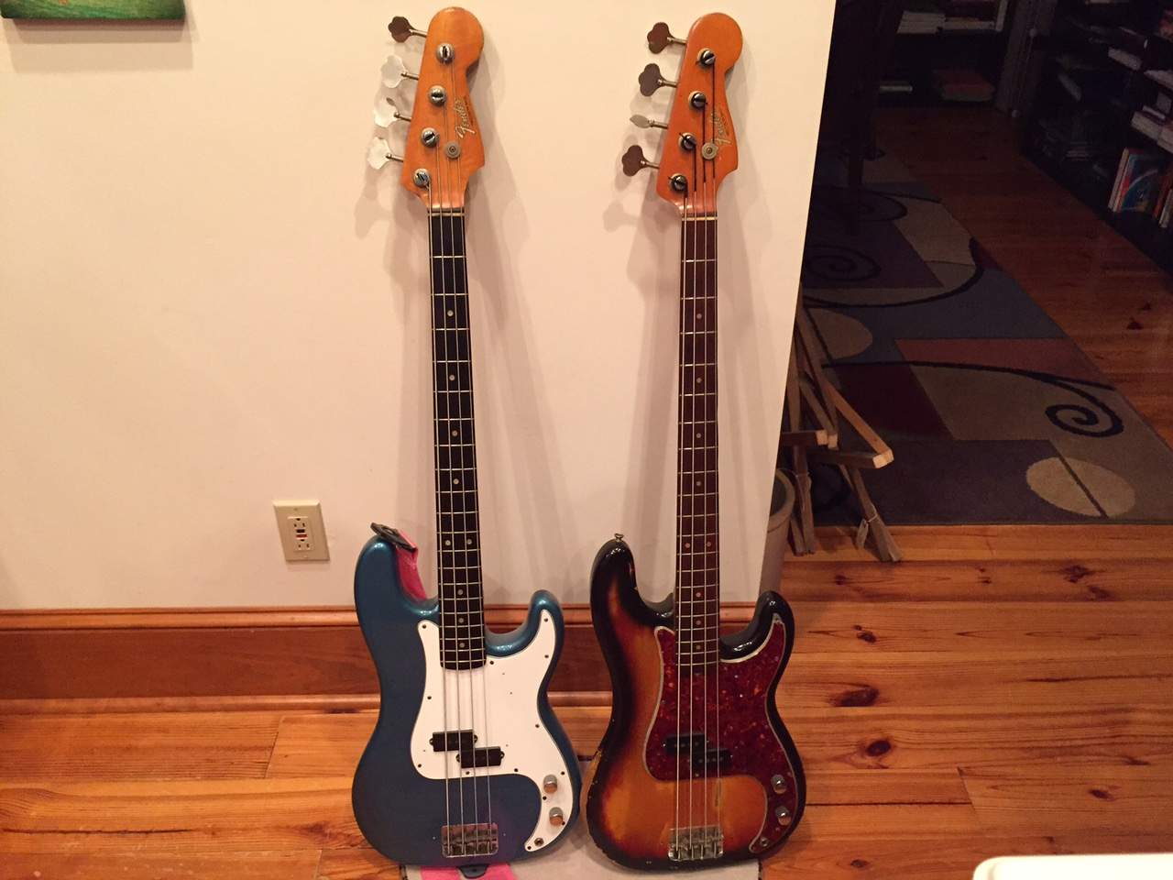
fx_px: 983
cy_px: 440
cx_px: 586
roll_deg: -0.2
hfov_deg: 61.7
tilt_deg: -34.1
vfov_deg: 48.2
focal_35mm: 29
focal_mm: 4.15
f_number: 2.2
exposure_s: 1/17
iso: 250
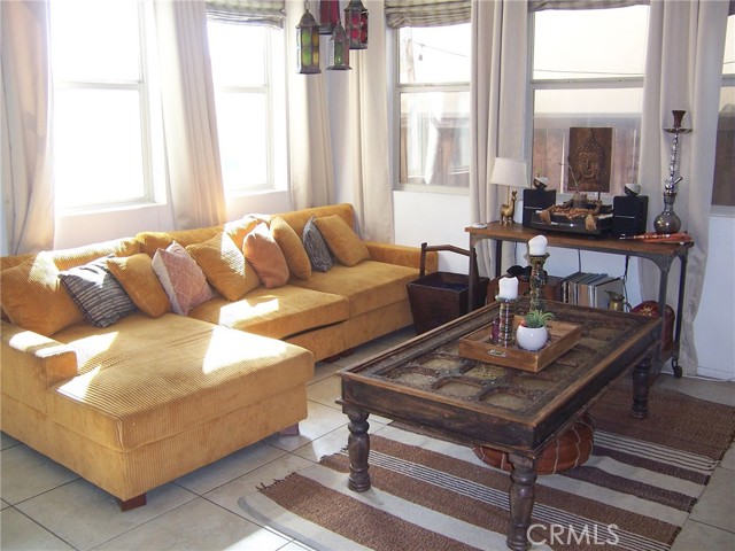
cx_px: 368
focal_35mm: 33
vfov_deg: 42.9
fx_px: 701
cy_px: 276
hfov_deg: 55.4
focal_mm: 5.5
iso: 140
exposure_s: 1/60
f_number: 2.8
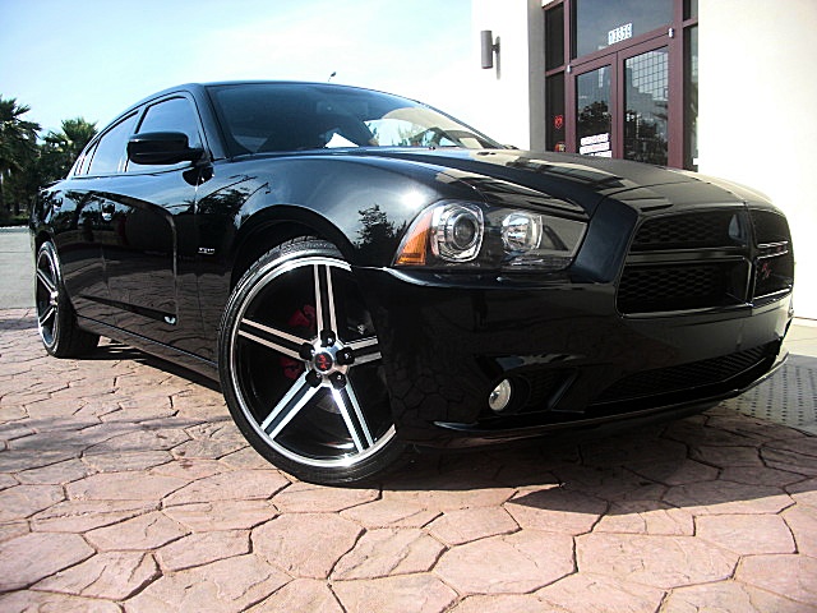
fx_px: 850
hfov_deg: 51.4
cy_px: 306
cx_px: 408
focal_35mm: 36
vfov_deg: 39.7
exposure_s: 1/400
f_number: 2.8
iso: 50
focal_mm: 6.3
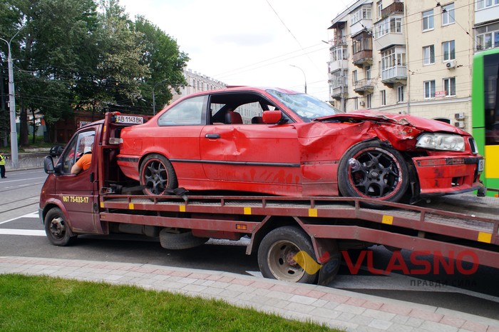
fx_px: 415
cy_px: 166
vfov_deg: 43.5
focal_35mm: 30
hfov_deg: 62.0
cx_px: 250
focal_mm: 20
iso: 100
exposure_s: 1/100
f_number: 6.3
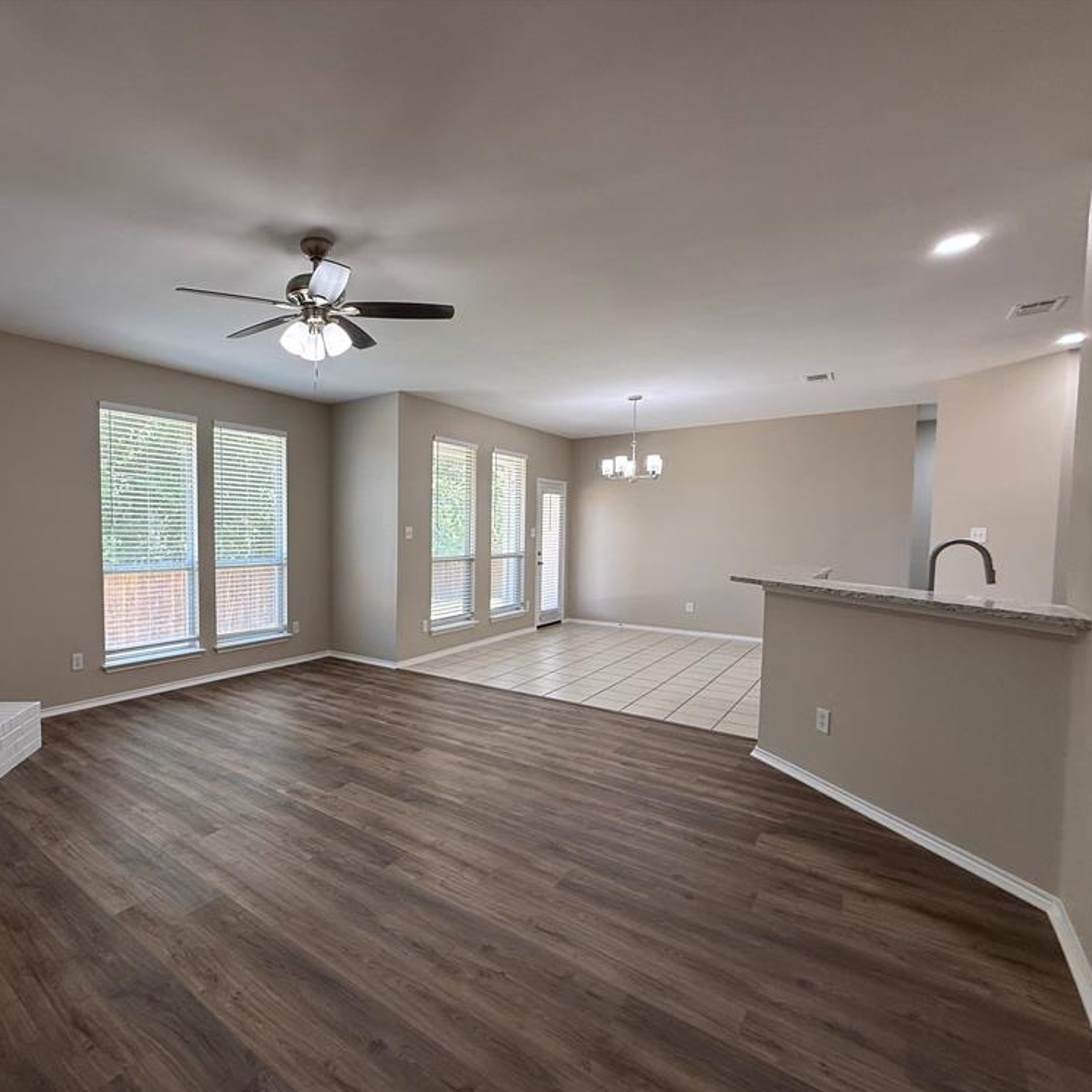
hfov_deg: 80.6
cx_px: 347
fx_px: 607
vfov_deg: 84.0
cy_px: 560
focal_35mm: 17
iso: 100
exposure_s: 1/120
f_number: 2.2
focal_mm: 2.22
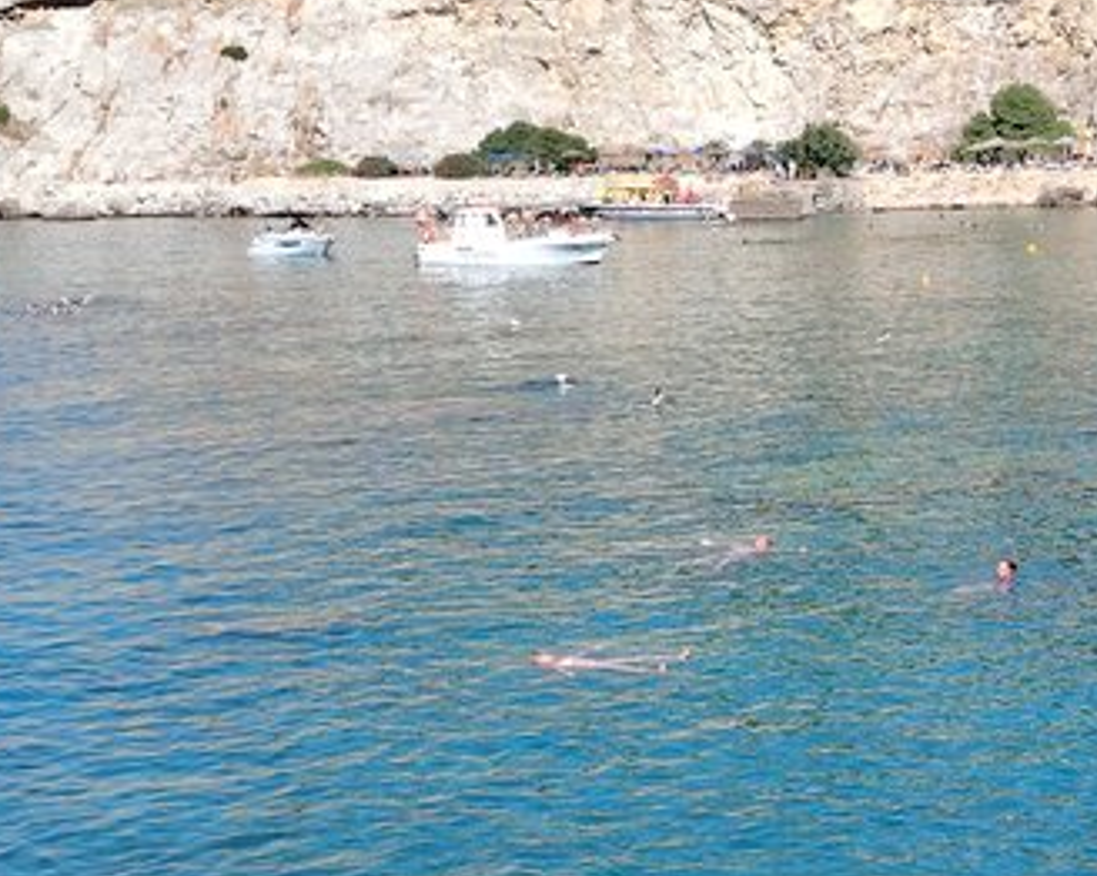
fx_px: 2596
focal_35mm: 80
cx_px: 809
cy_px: 588
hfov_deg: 23.6
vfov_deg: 19.1
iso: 100
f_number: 1.75
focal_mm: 5.25
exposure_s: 1/714
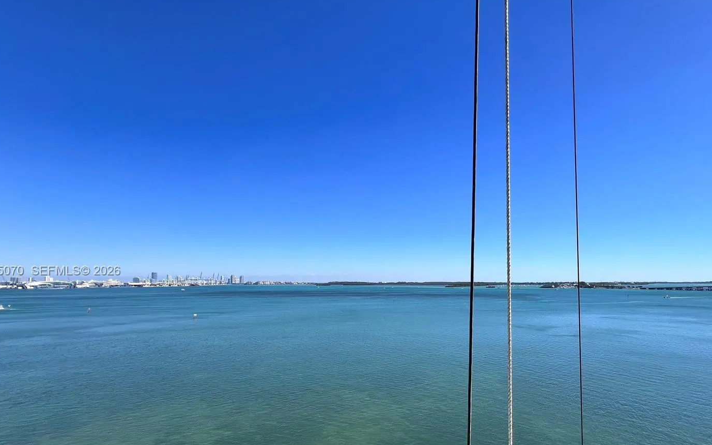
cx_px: 373
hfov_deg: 97.8
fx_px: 310
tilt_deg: +0.5
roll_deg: +0.1
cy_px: 271
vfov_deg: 70.4
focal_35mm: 16
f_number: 1.8
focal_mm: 1.57
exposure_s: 1/2538
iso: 32
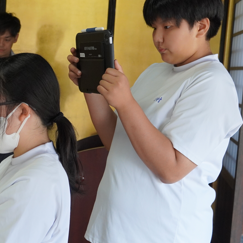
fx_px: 604
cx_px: 38
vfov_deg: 22.7
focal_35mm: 76
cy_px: 142
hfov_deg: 22.4
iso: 1250
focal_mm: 25
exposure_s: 1/160
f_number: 4
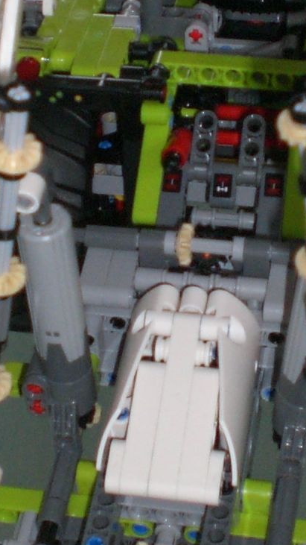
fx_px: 1674
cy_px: 225
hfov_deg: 10.4
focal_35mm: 116
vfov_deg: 18.5
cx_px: 164
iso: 200
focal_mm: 6.3
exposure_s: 1/30
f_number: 3.1
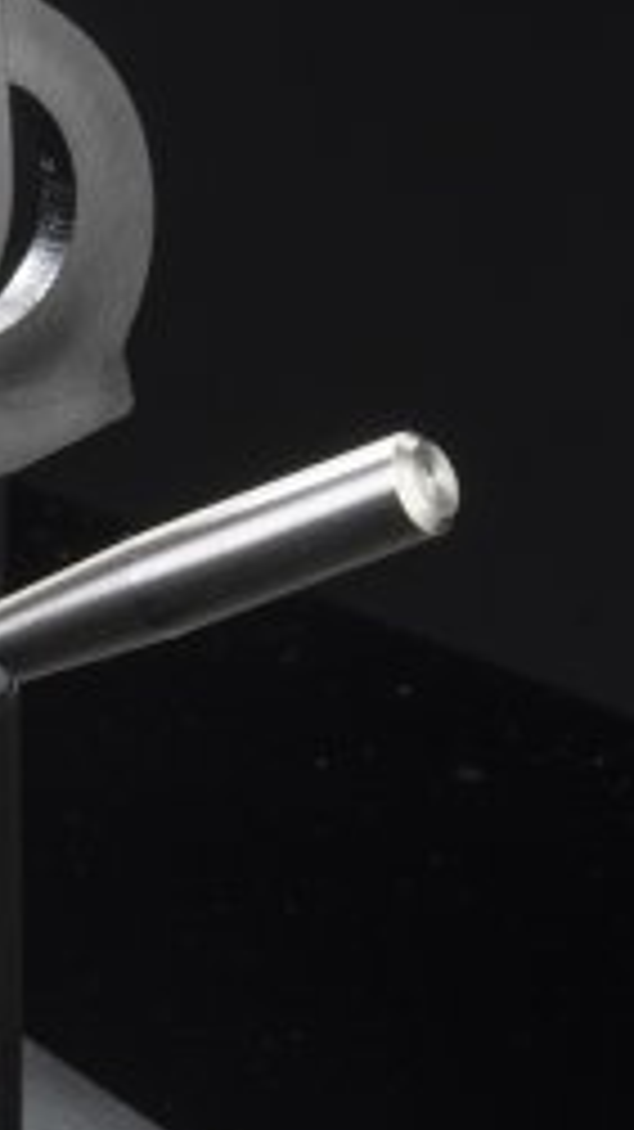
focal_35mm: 560
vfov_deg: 3.9
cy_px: 194
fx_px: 16753
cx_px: -2023
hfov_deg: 2.1
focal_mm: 70
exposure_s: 1/125
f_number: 22
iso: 100
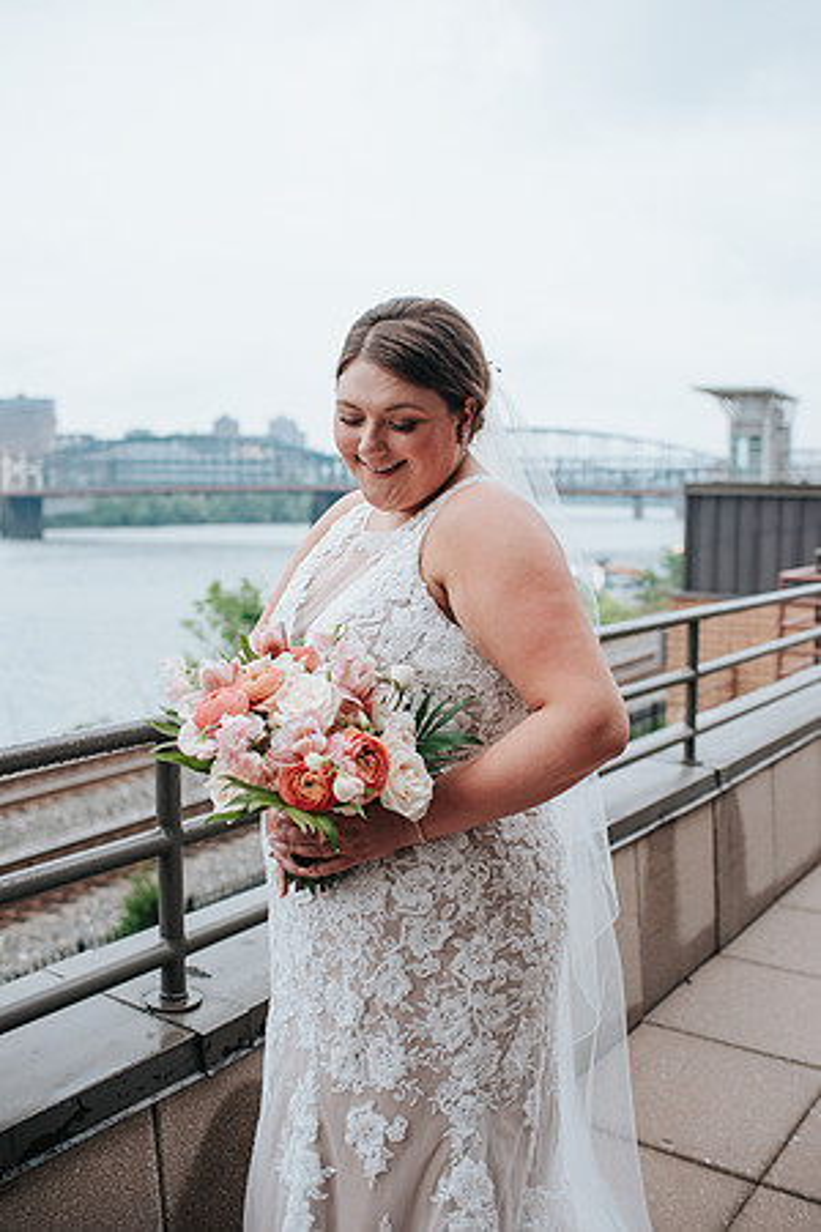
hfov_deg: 37.9
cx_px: 410
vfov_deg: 54.4
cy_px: 616
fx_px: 1197
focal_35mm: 35
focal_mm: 35
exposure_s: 1/800
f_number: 3.2
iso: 100
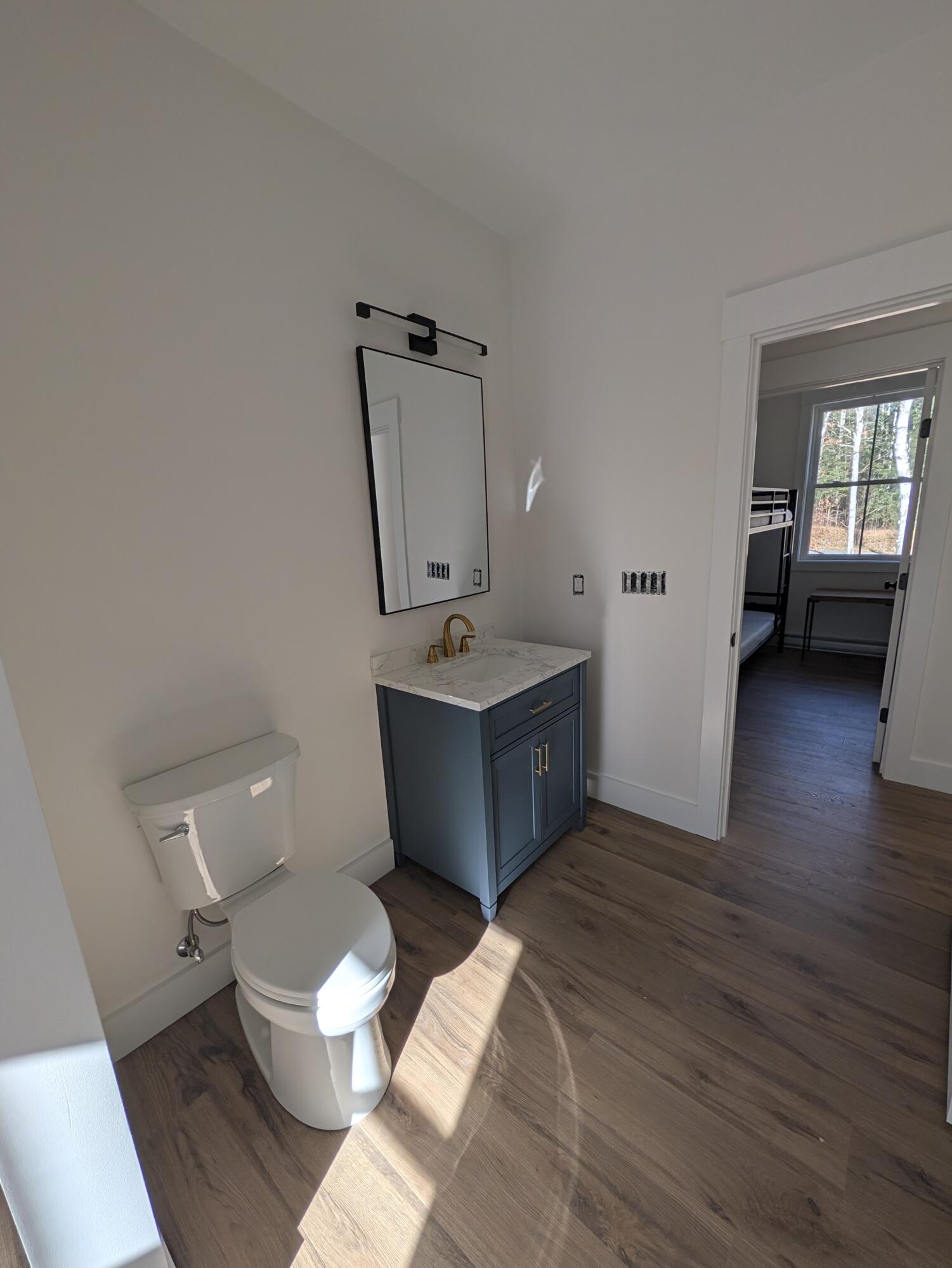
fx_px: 440
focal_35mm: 12
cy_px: 634
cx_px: 476
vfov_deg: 110.5
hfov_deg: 94.5
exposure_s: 1/705
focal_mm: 2.02
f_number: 1.7
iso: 49
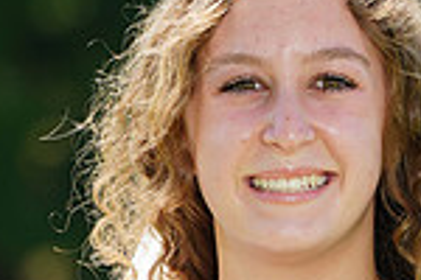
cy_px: 482
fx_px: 13576
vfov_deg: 1.2
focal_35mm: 1161
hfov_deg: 1.8
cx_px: 253
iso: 200
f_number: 9
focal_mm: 300
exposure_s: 1/200
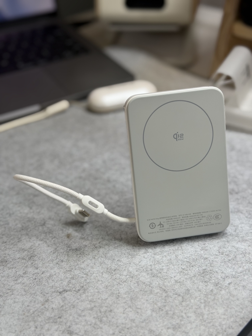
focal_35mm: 48
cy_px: 168
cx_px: 126
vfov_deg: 39.7
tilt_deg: -34.3
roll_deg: +2.8
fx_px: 466
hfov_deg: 30.3
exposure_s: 1/143
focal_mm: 6.76
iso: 80
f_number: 1.78
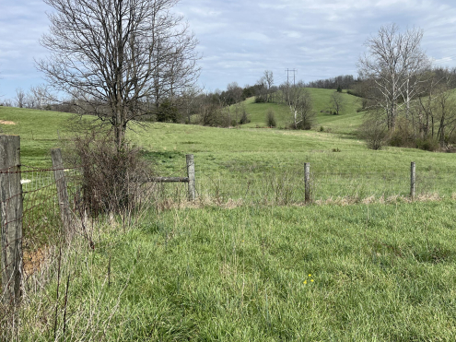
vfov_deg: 40.6
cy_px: 195
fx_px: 461
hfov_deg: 52.2
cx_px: 279
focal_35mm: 35
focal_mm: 5.1
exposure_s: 1/4149
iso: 50
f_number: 1.6
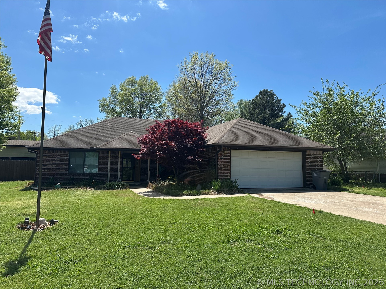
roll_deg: +0.0
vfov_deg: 56.8
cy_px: 144
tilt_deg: +5.7
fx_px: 268
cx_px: 193
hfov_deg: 71.6
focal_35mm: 24
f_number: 1.78
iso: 80
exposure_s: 1/5000
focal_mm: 6.86
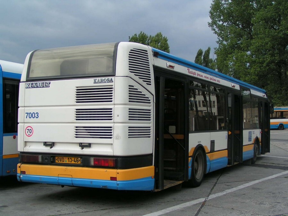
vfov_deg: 29.7
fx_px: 408
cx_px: 144
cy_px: 108
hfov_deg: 38.9
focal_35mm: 49
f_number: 3.2
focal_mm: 7.6
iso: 50
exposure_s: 1/1000
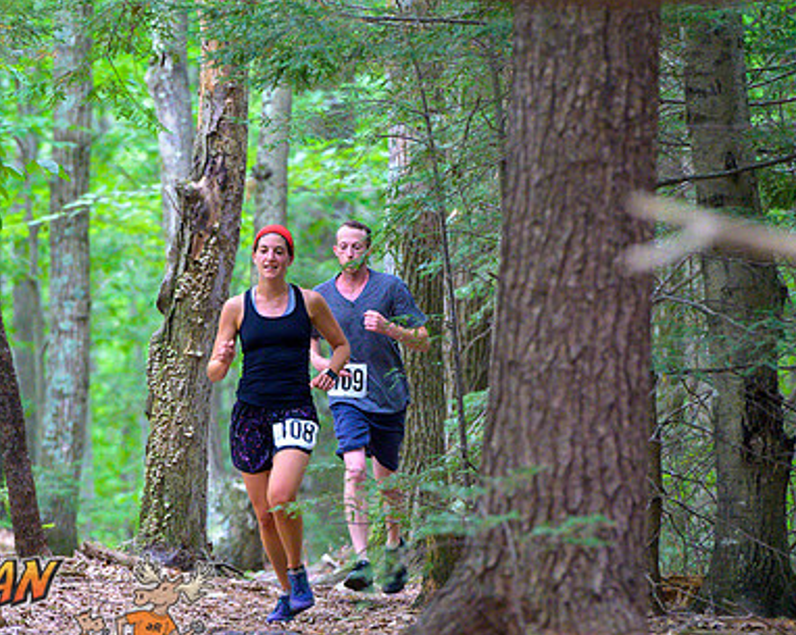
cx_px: 352
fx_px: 6709
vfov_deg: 5.4
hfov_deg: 6.8
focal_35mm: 285
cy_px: 364
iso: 8000
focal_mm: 200
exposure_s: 1/200
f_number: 4
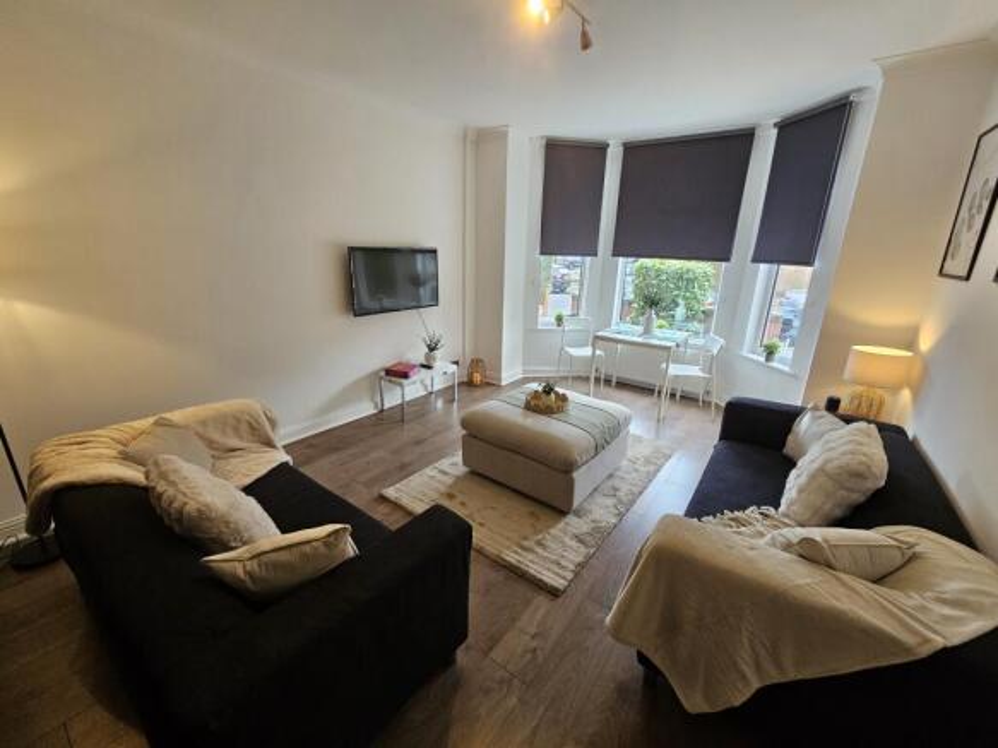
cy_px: 374
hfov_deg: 106.2
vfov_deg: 89.9
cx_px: 499
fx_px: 375
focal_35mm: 13
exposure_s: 1/77.4
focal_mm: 2.2
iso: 250
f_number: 2.2
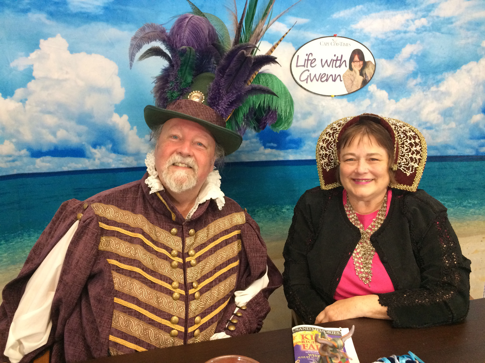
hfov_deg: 61.7
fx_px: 406
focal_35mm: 29
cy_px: 182
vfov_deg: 48.2
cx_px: 242
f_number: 2.2
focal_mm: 4.15
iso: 250
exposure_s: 1/30
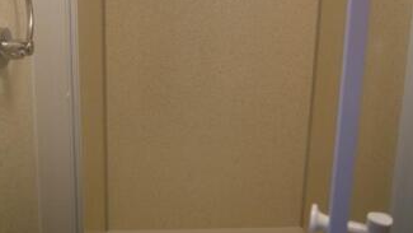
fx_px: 449
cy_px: -34
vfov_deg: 26.4
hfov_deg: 49.4
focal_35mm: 41
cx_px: 206
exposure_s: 1/60
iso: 400
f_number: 3.5
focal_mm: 14
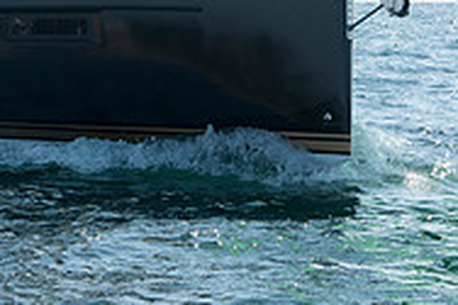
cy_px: -37
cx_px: -66
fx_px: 3521
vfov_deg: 4.9
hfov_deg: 7.4
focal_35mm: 277
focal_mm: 86
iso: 320
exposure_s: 1/1000
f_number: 10
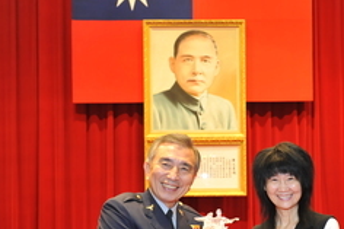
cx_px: 226
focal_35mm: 61
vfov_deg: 21.9
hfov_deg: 32.7
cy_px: 188
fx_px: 582
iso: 1800
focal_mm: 36
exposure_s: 1/60
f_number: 5
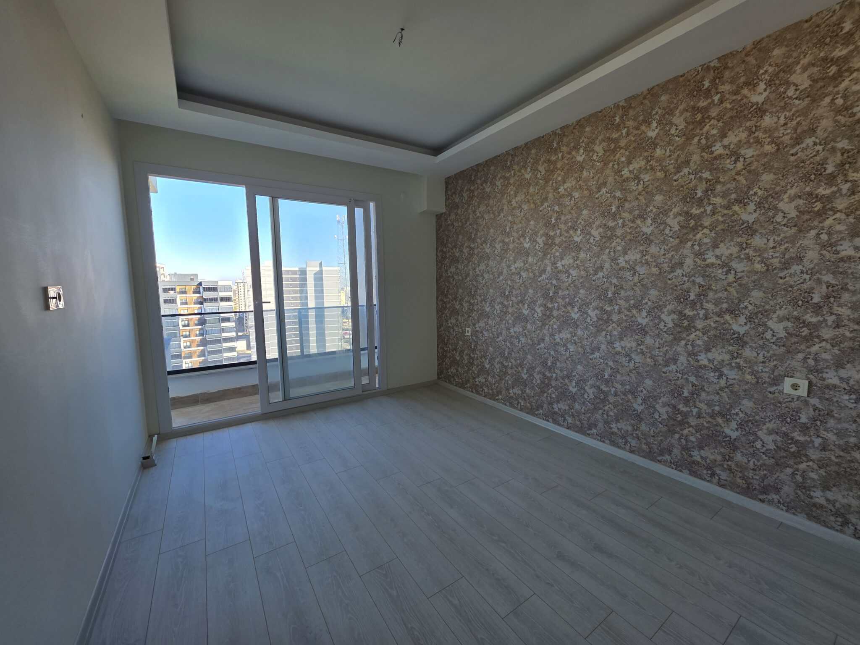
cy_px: 322
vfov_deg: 89.9
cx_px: 430
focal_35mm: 13
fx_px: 323
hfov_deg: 106.2
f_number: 1.9
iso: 20
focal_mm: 2.2
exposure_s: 1/109
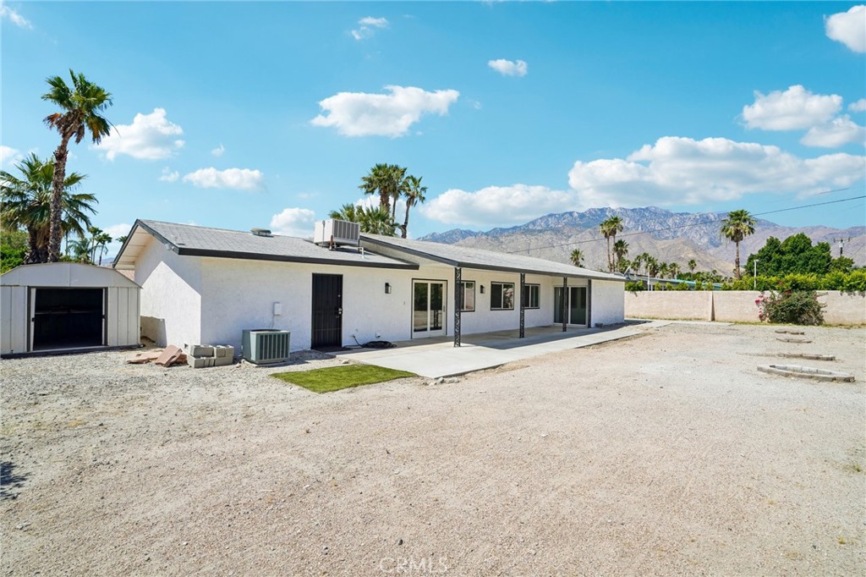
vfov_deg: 73.7
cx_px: 433
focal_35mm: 16
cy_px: 288
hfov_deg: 96.8
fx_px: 385
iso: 100
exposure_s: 1/500
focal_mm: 16
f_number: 8
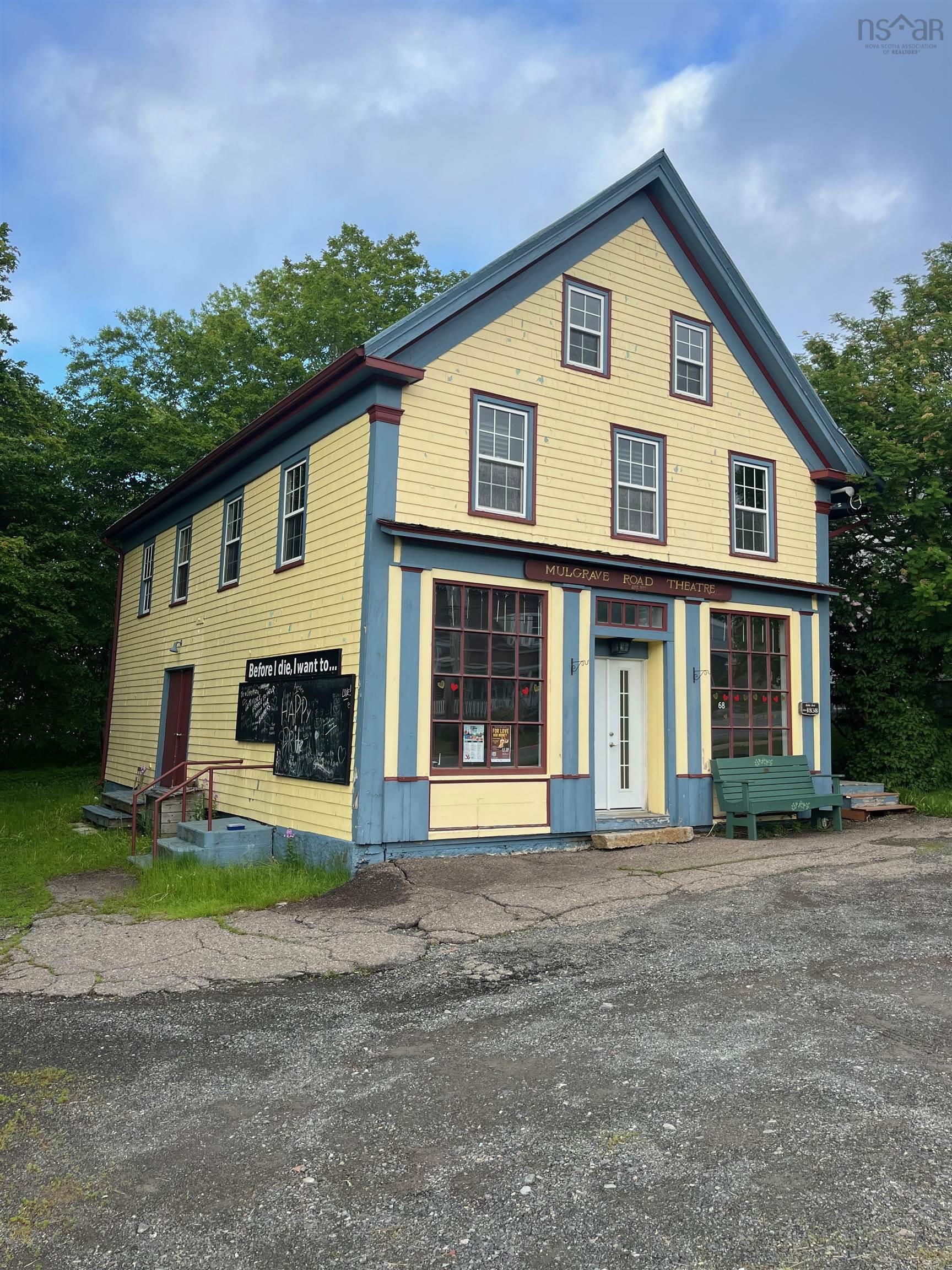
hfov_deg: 53.1
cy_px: 635
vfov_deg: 67.3
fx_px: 953
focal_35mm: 26
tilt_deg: +6.8
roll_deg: +0.0
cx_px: 476
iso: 50
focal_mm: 5.1
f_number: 1.6
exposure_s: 1/951
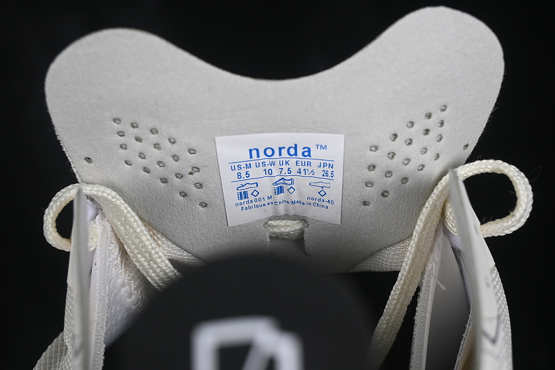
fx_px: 1156
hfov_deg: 27.0
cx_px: 278
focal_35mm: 75
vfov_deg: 18.2
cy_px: 185
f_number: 8
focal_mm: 50
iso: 160
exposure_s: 1/80
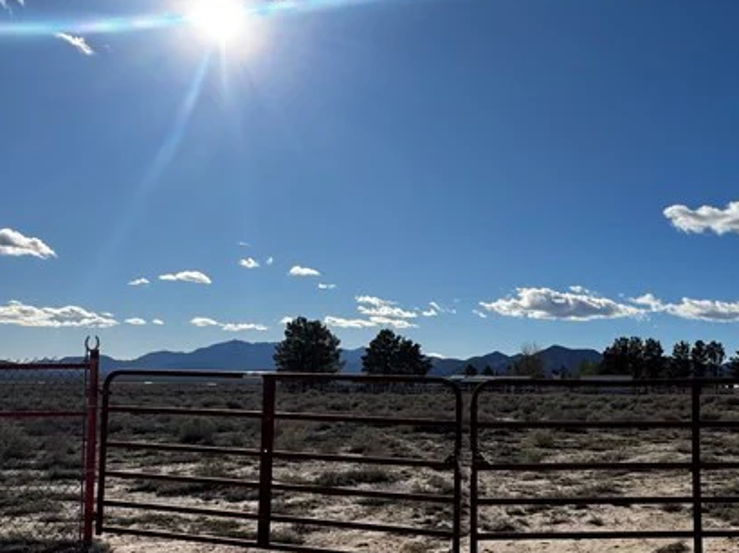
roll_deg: -0.8
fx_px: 747
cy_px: 326
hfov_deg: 51.3
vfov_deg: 40.5
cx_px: 514
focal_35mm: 35
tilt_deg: +5.5
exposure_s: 1/3906
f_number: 2.2
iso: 32
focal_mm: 2.22
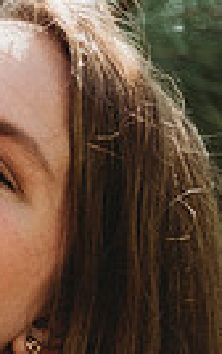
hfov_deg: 7.0
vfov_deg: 12.4
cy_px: 67
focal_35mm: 168
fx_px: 1623
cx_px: -455
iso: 100
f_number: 2.8
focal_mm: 38
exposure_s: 1/200
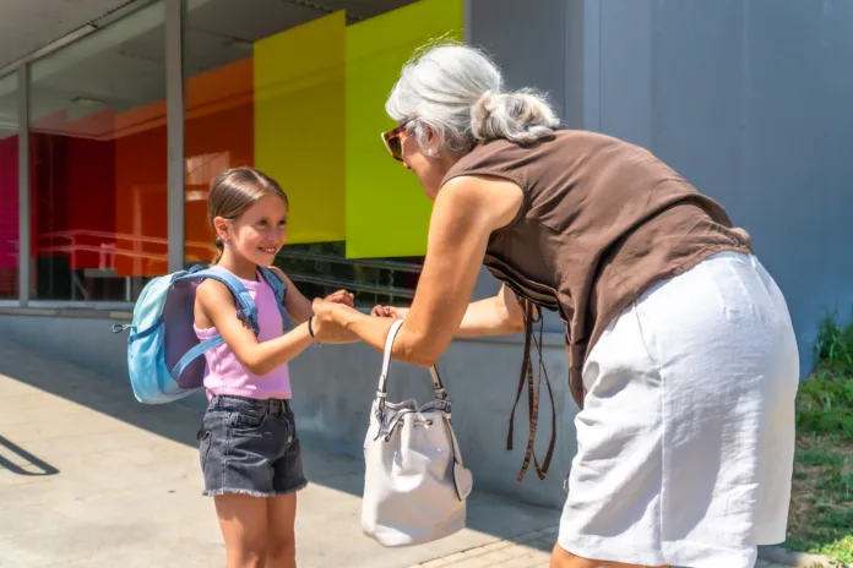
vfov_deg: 40.0
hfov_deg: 57.2
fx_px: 782
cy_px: 284
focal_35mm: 33
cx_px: 426
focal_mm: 22
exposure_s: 1/800
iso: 100
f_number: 4
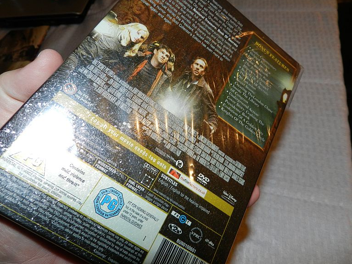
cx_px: 176
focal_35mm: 24
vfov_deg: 56.8
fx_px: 244
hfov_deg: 71.6
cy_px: 127
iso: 200
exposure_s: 1/30
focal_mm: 4
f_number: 3.4
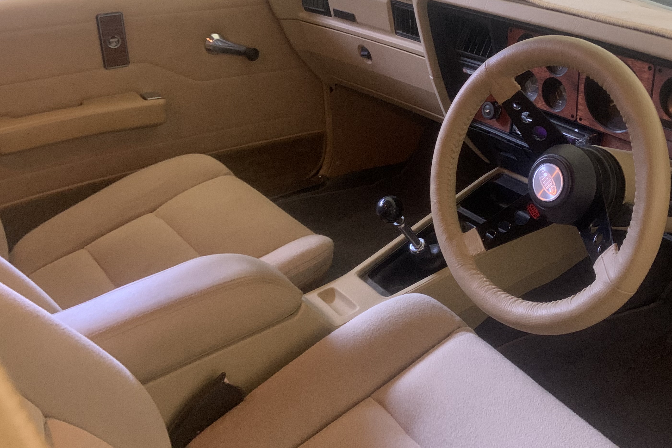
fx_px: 728
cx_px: 438
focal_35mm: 39
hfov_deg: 48.9
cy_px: 159
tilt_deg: -23.9
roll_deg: +0.2
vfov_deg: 34.0
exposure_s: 1/34
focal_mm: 4.25
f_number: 1.8
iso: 400
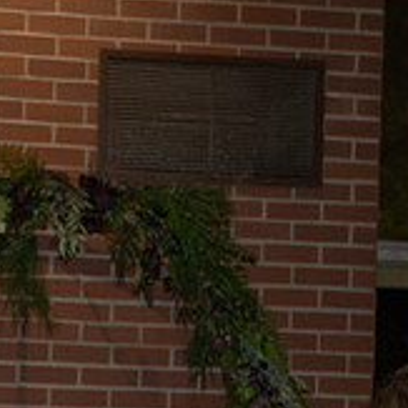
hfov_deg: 14.0
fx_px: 1654
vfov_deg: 13.8
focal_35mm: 124
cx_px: 95
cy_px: 432
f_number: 2.8
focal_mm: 41
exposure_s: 1/250
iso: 2500
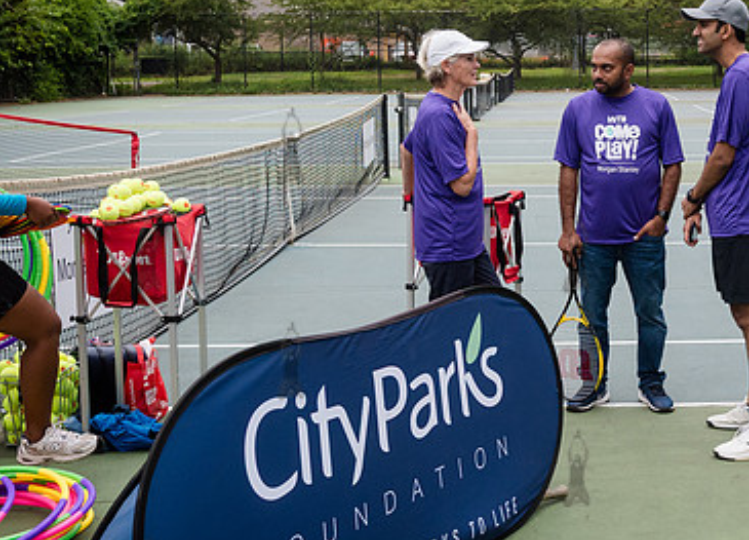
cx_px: 600
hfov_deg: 29.5
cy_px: 161
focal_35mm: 65
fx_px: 1387
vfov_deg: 21.9
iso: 1000
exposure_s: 1/800
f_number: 5
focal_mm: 32
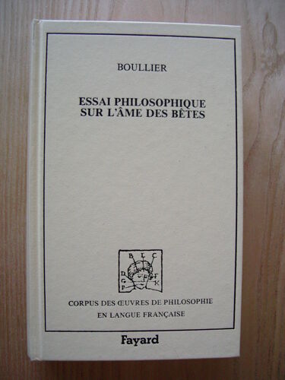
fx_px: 417
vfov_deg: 49.0
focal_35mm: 38
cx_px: 142
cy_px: 190
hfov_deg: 37.7
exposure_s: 1/40
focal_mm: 5.8
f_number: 2.6
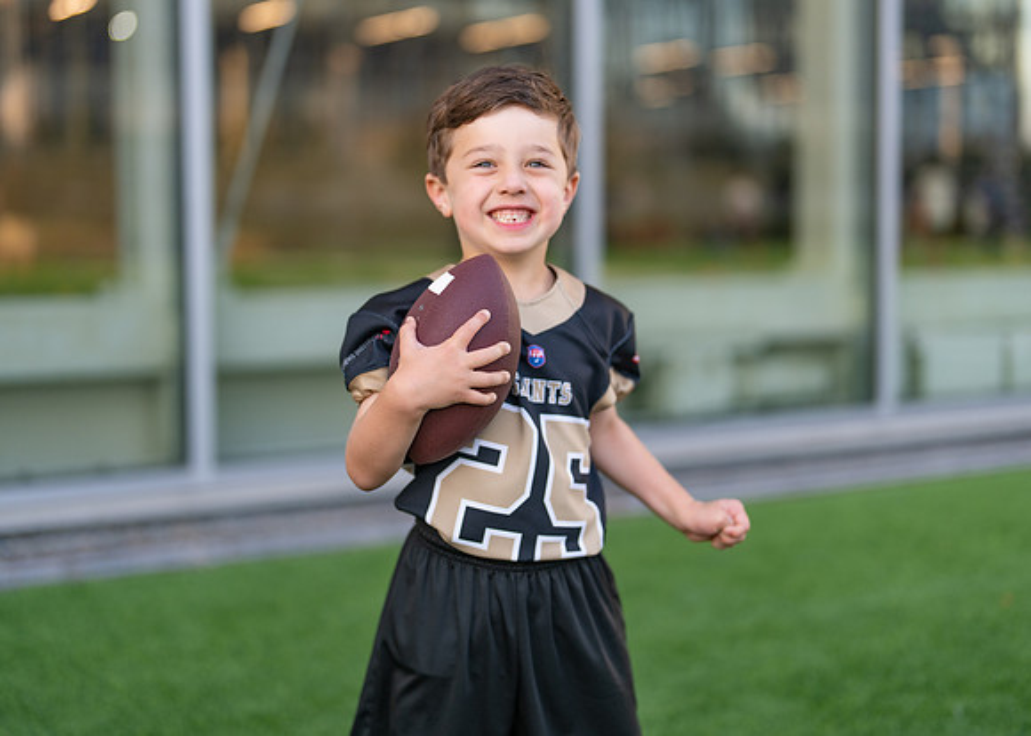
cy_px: 355
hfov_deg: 34.2
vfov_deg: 24.8
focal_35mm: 57
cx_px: 518
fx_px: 1674
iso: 200
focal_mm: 50
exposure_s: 1/1000
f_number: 1.2
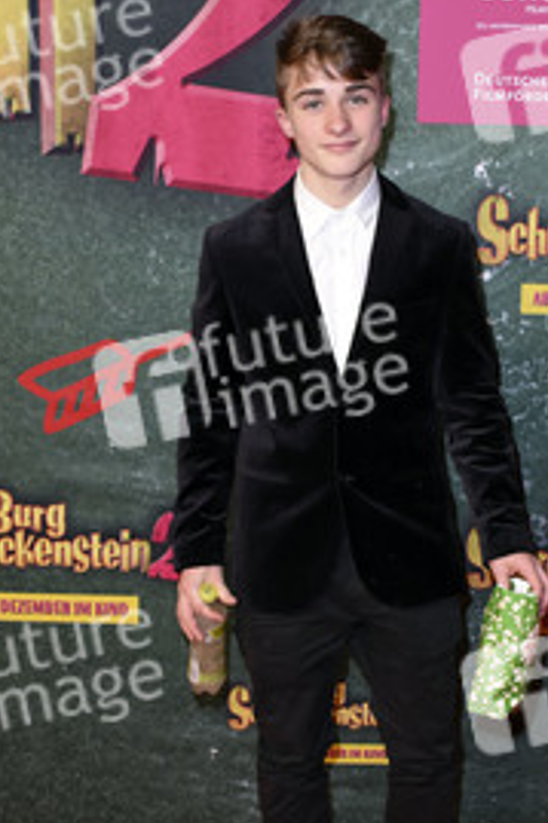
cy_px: 529
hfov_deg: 23.3
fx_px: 1326
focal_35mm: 58
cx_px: 340
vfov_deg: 34.3
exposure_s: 1/160
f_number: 6.3
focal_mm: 26
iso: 1000
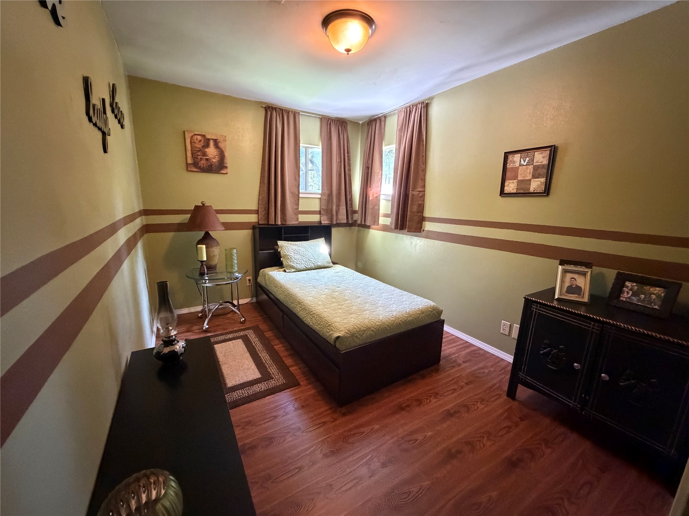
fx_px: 279
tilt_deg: -11.5
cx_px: 344
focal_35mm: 14
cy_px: 258
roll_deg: -0.8
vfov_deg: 85.7
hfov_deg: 102.1
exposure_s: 1/60
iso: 1250
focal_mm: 2.22
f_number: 2.2
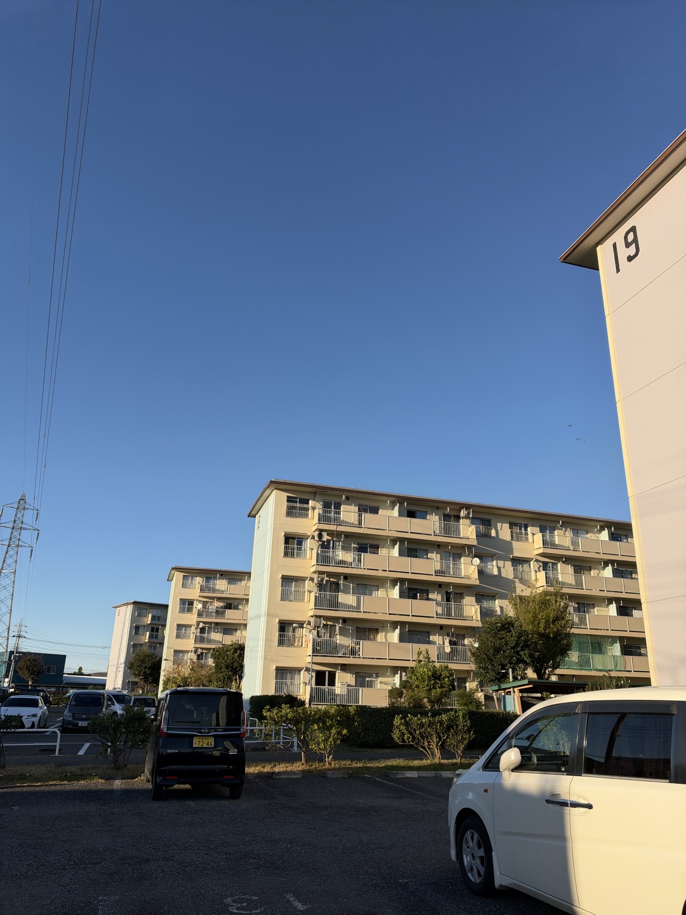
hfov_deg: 56.8
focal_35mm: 24
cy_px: 458
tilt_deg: +24.5
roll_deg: -3.5
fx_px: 634
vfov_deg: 71.6
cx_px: 343
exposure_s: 1/2667
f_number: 1.8
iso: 64
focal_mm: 6.93
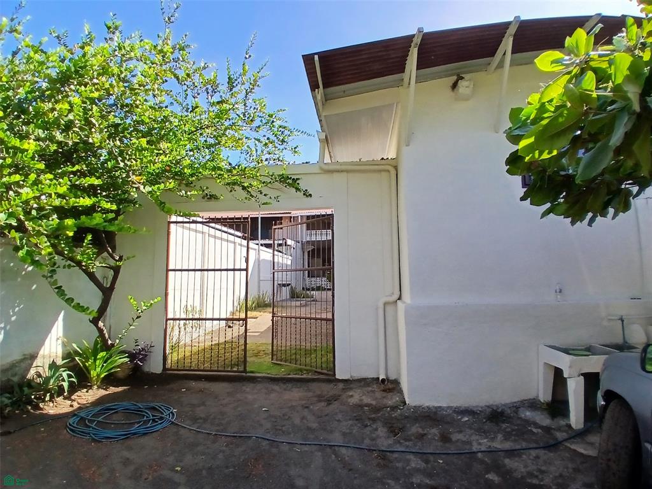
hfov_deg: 91.0
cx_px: 326
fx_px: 320
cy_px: 244
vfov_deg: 74.7
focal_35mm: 17
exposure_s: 1/714
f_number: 2.2
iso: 50
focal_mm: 1.4
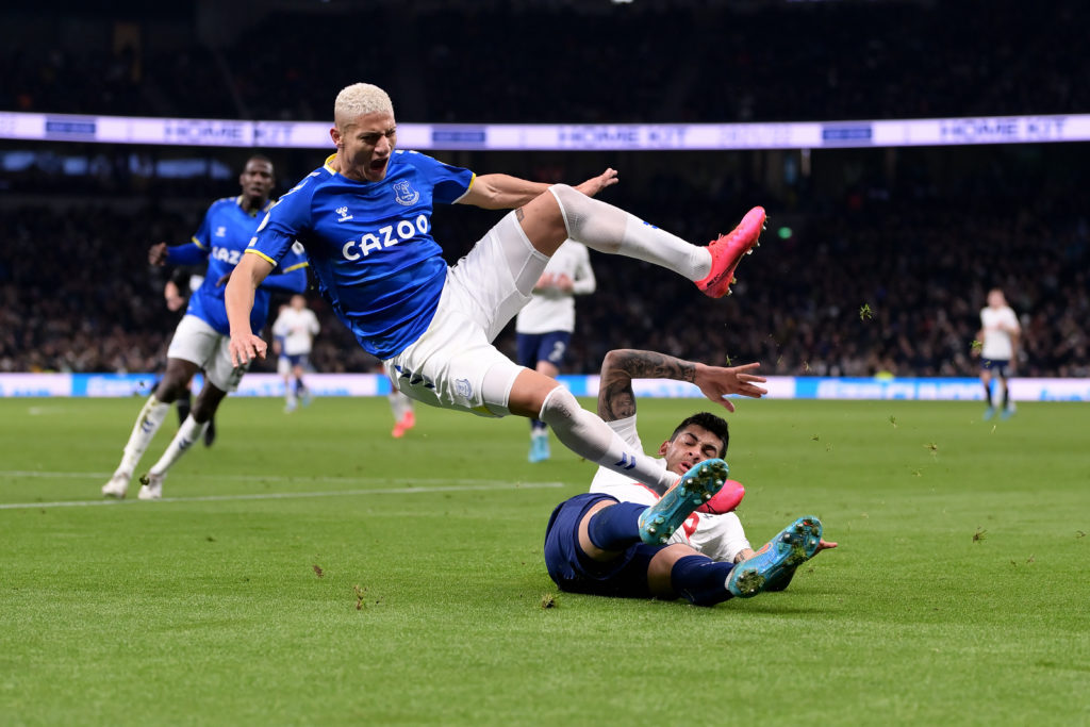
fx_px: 2877
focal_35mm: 95
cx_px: 545
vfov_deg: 14.4
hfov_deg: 21.5
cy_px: 364
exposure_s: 1/2000
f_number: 2.8
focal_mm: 95
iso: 2000
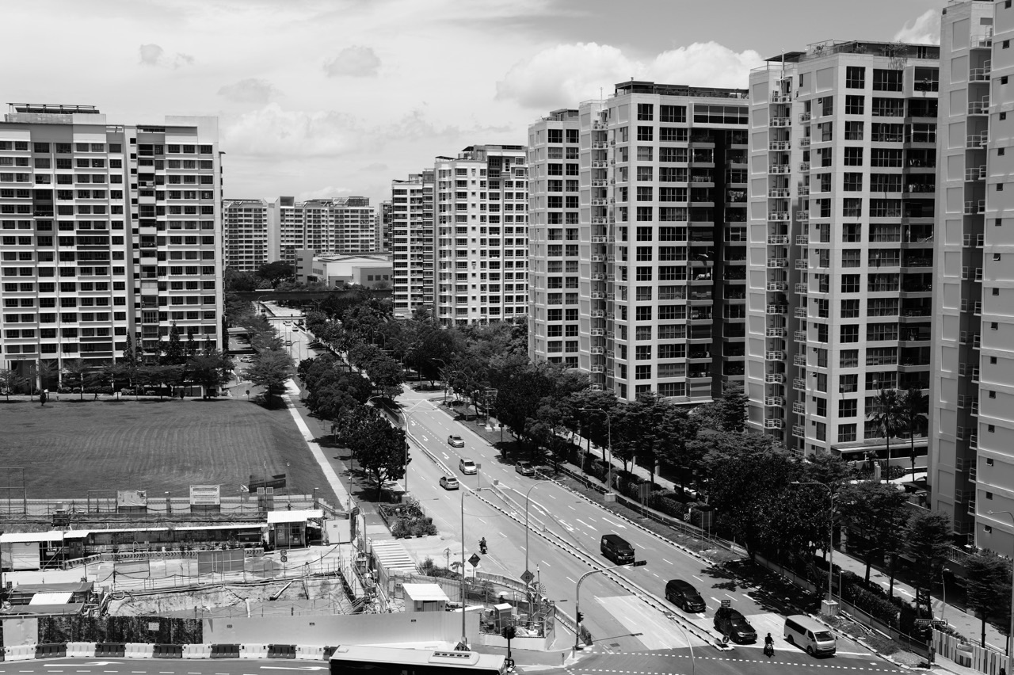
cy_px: 338
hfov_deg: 45.5
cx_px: 507
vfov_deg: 31.2
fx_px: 1210
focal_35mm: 43
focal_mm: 43
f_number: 5.6
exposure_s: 1/500
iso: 100
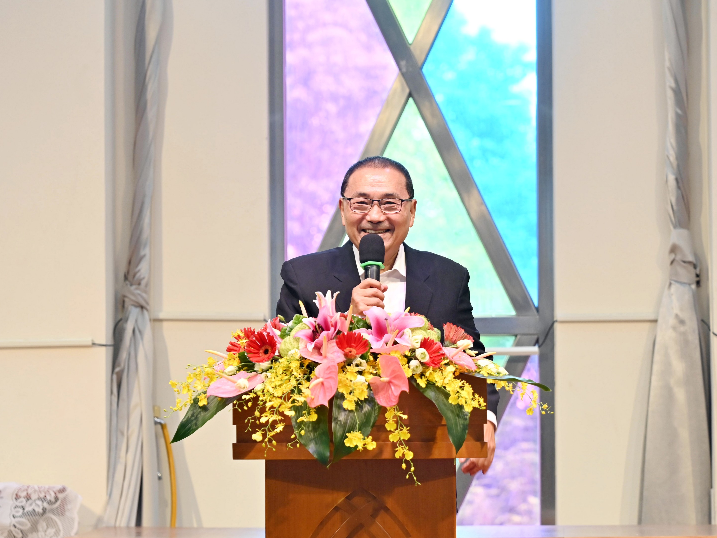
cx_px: 381
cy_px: 268
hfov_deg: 10.1
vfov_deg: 7.6
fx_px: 4060
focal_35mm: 196
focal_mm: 120
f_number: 4
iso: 560
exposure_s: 1/125
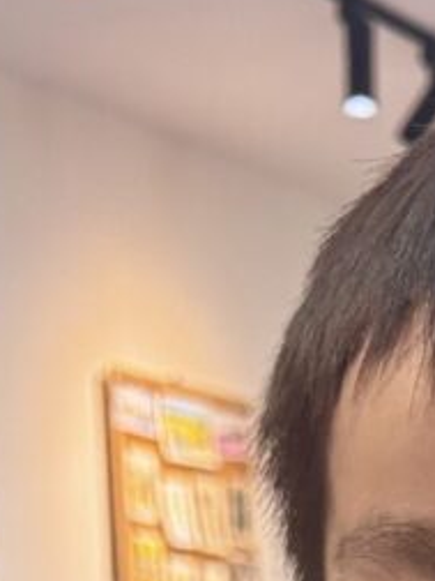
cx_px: 456
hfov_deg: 11.5
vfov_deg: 12.4
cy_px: 1364
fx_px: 2128
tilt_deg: -12.9
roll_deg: +0.5
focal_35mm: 127
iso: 125
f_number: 1.78
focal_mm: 6.76
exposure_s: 1/100
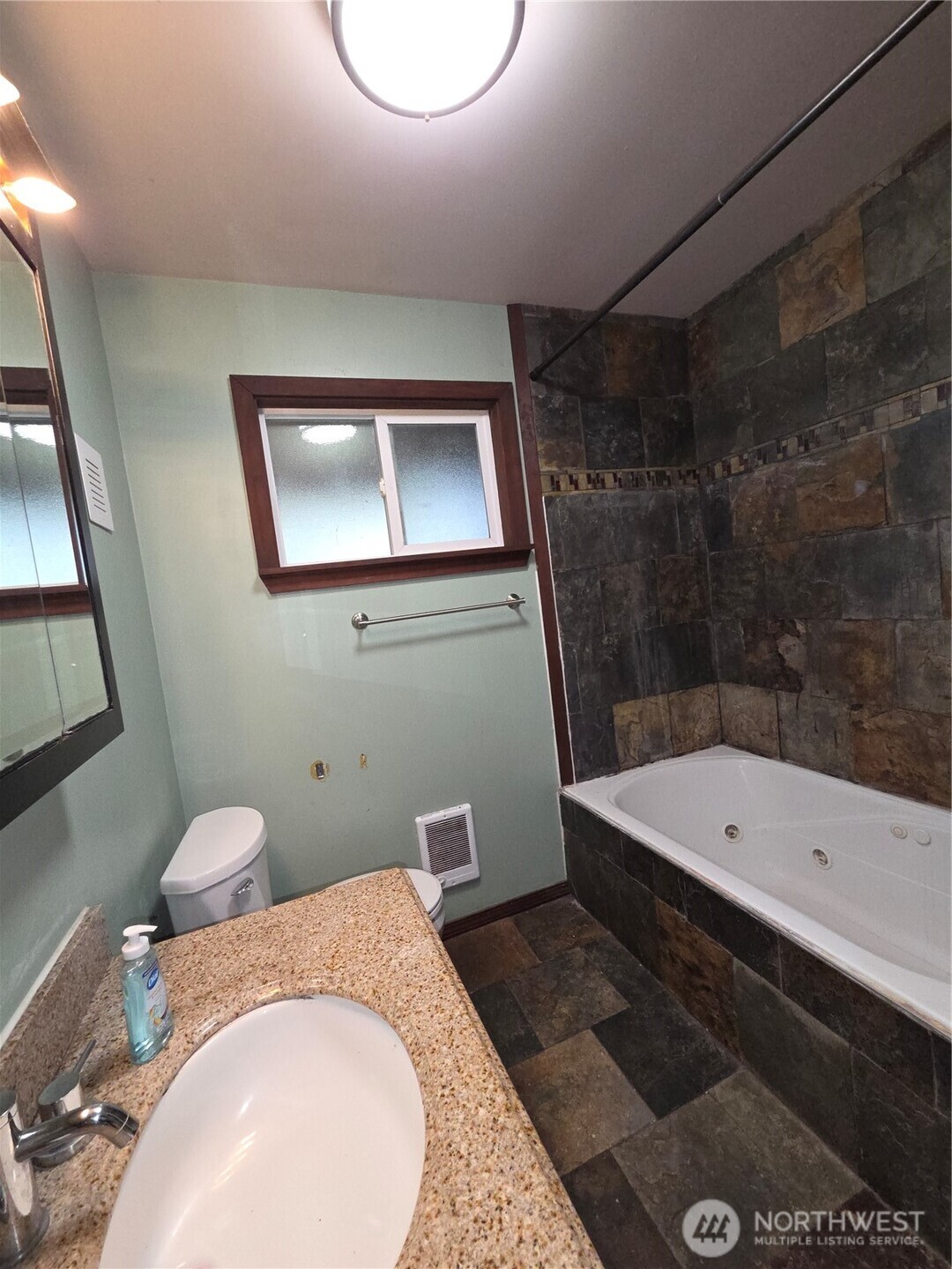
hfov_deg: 89.9
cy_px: 634
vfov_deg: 106.2
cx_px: 476
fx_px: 477
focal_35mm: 13
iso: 250
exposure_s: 1/60
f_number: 2.2
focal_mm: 2.2
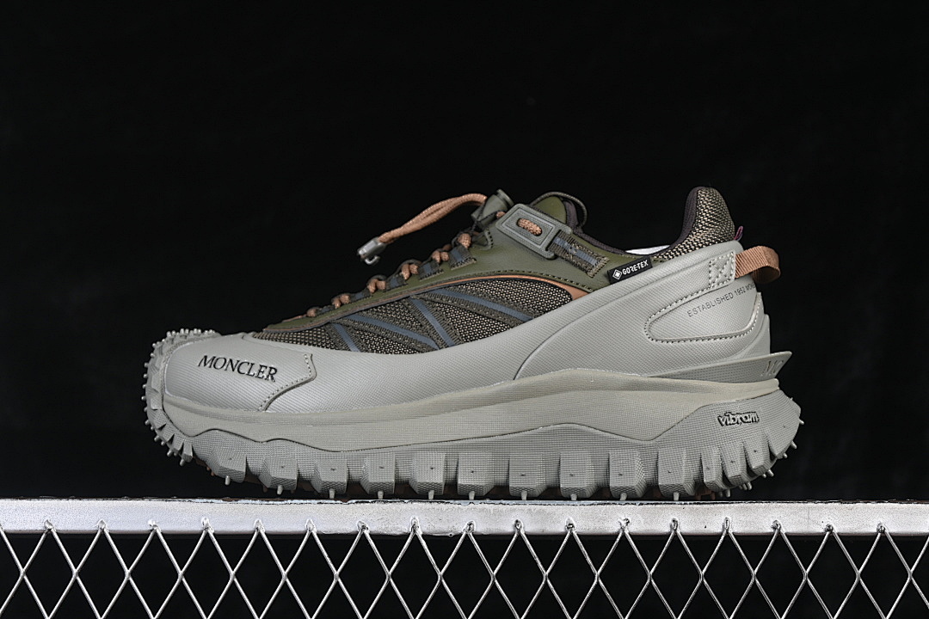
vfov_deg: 18.2
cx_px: 464
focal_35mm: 75
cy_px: 310
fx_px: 1935
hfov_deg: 27.0
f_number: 6.3
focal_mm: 50
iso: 160
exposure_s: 1/60
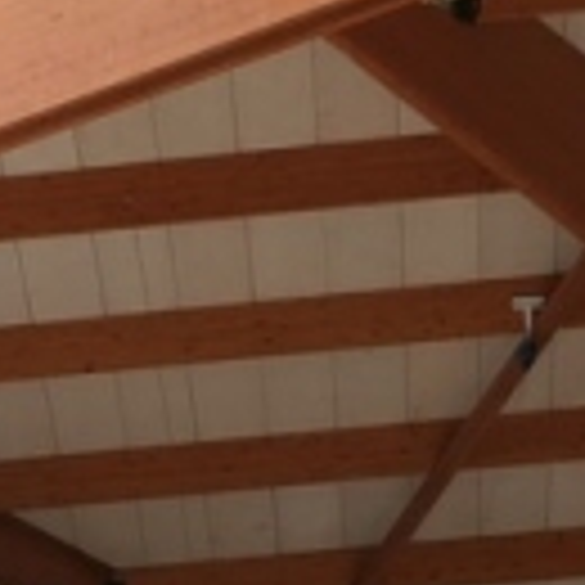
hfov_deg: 9.0
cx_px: -162
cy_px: 1274
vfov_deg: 8.5
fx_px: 3652
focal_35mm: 191
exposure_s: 1/200
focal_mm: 11.7
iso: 125
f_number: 2.8
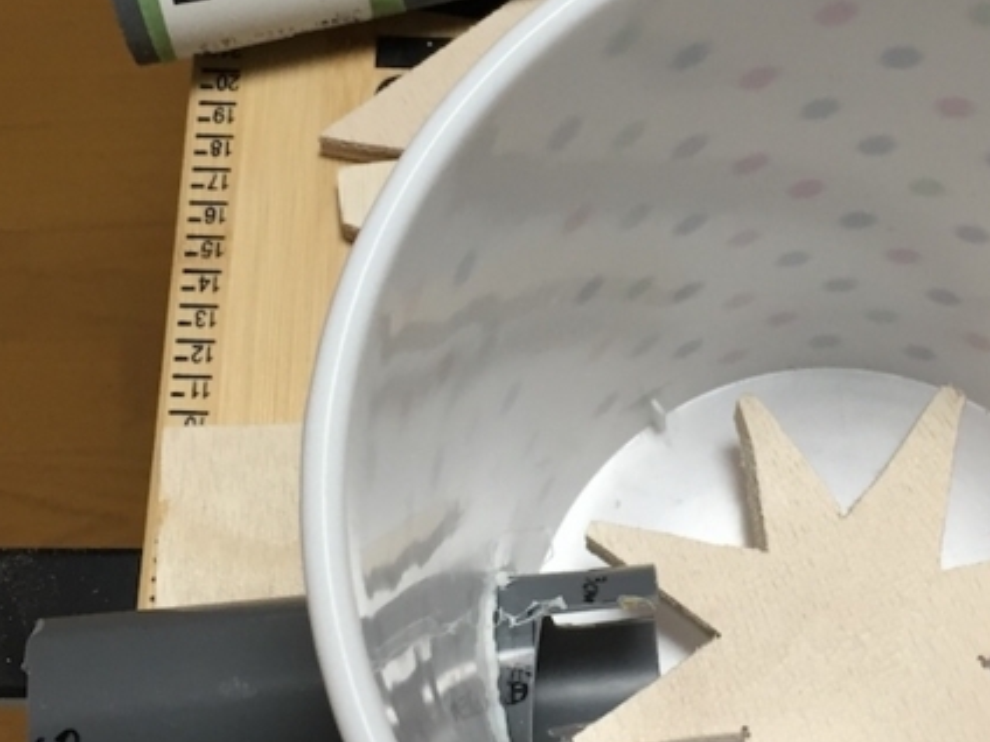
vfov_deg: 21.0
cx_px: 665
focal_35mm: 70
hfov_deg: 27.6
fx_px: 2002
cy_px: 310
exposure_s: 1/30
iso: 32
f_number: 2.2
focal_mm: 4.15
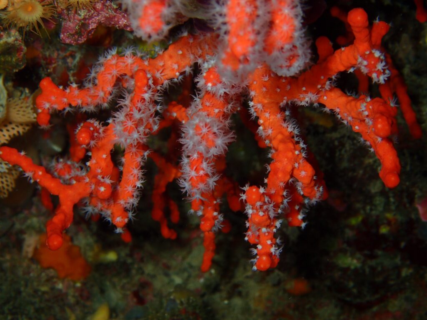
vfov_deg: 14.8
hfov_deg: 19.6
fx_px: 1234
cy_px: 160
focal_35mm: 100
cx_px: 214
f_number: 6.3
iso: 200
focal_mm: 18
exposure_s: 1/200
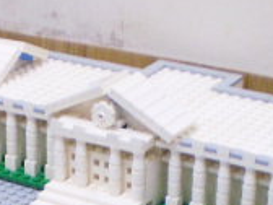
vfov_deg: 10.6
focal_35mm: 137
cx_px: 8
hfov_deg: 14.2
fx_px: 1080
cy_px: 268
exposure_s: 1/20
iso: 400
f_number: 3.1
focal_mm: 6.3
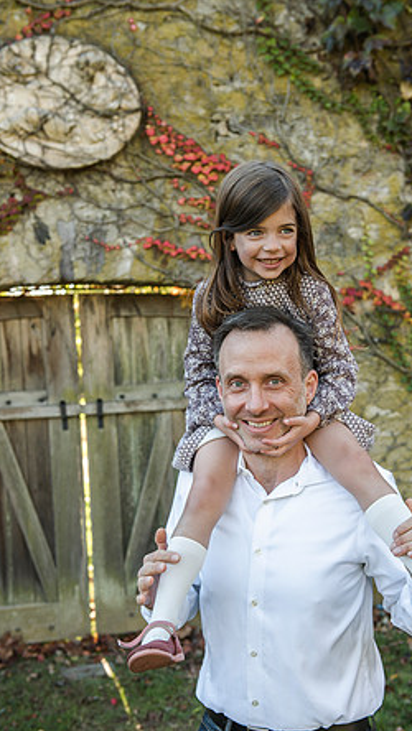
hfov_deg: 23.5
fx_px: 990
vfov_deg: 40.6
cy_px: 369
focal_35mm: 51
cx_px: 236
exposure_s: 1/500
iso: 640
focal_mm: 48
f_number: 4.5
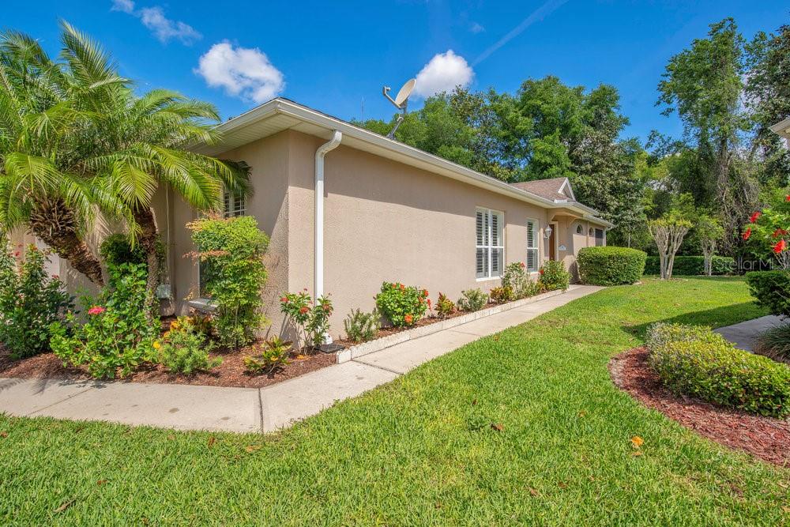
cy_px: 264
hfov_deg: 96.7
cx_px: 395
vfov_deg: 73.8
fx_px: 351
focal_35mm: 16
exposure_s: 1/125
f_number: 9
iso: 100
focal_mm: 16
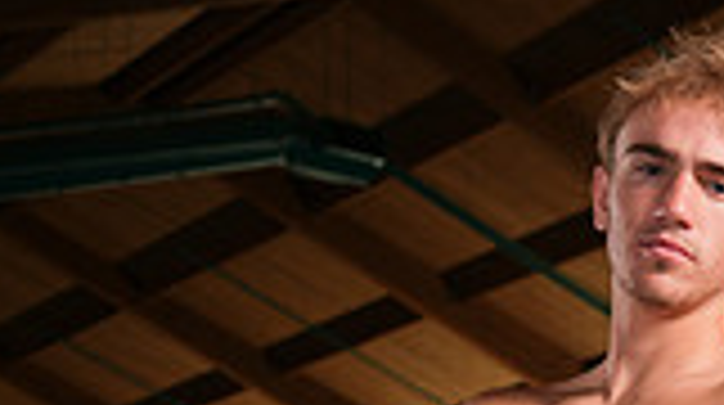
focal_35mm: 135
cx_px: 630
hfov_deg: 15.8
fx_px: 2588
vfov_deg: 8.2
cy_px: 1004
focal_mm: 46
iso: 160
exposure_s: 1/200
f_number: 5.6
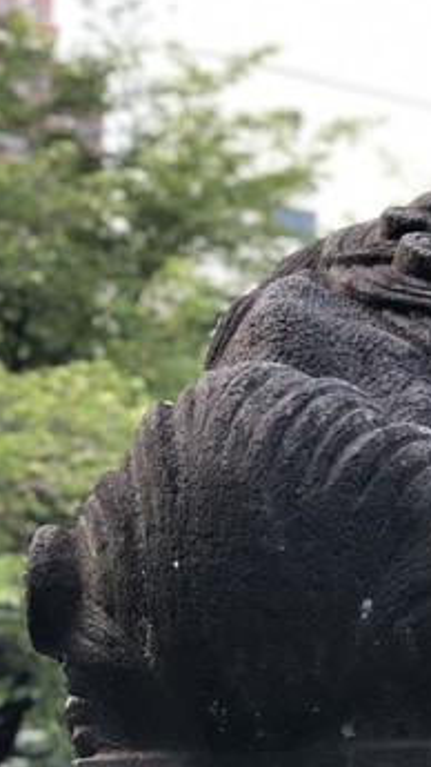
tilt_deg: +18.0
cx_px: 340
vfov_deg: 26.2
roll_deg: -0.1
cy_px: 451
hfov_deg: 14.8
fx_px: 1646
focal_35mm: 81
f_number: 2.8
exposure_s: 1/30
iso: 20
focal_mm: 6.6
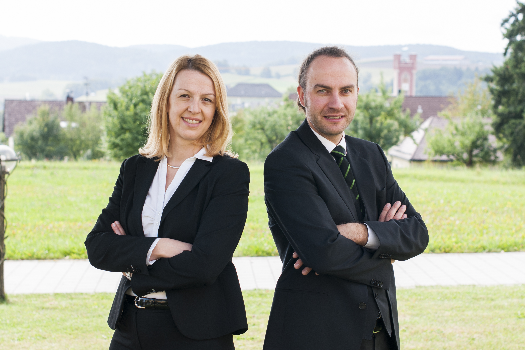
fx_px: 1094
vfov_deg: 18.2
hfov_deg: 27.0
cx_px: 262
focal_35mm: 75
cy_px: 175
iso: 200
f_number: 4.5
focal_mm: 50
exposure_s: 1/320
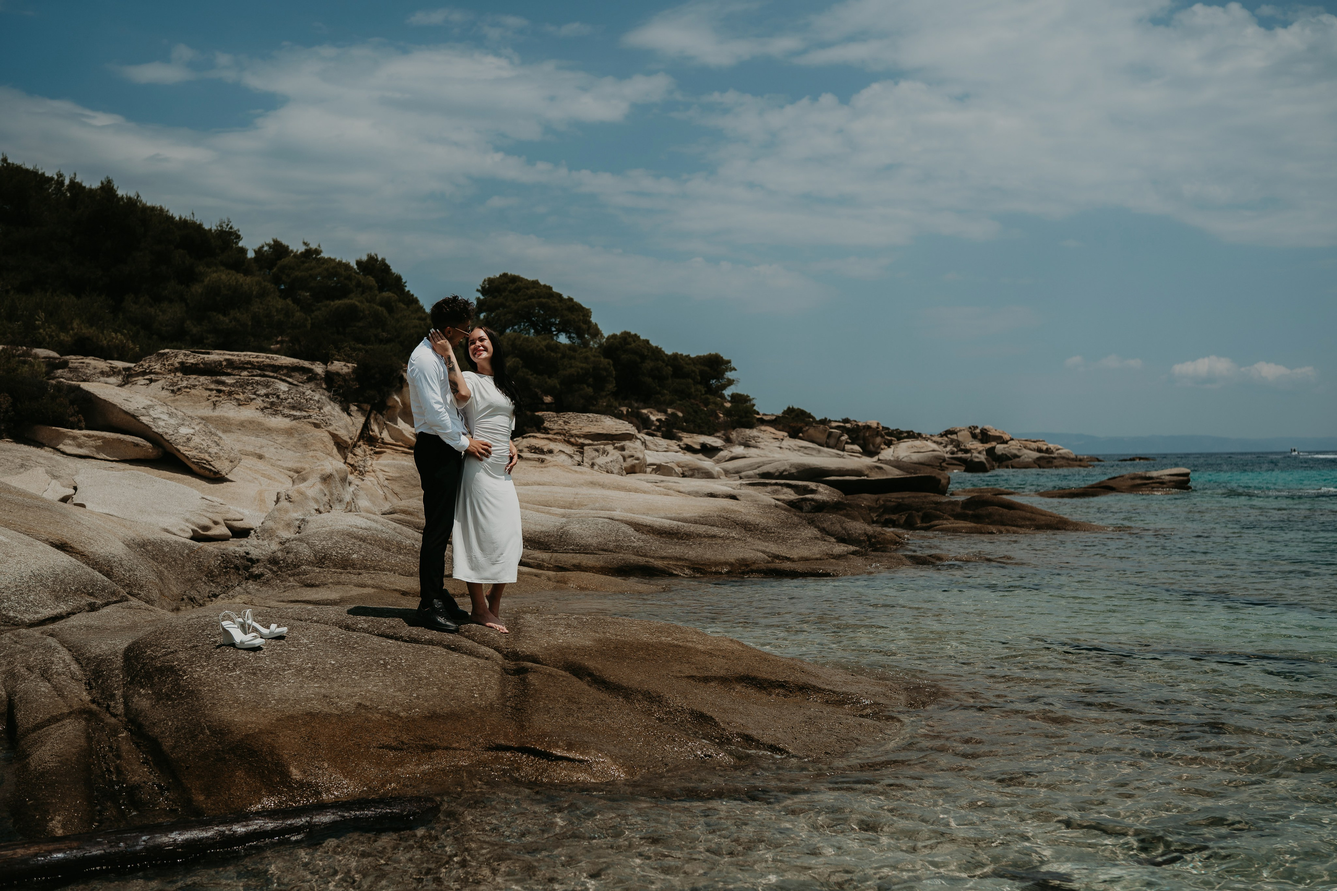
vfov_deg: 37.9
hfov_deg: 54.4
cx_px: 668
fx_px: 1300
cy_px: 446
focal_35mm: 35
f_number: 2.8
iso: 100
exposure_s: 1/5000
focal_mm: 35
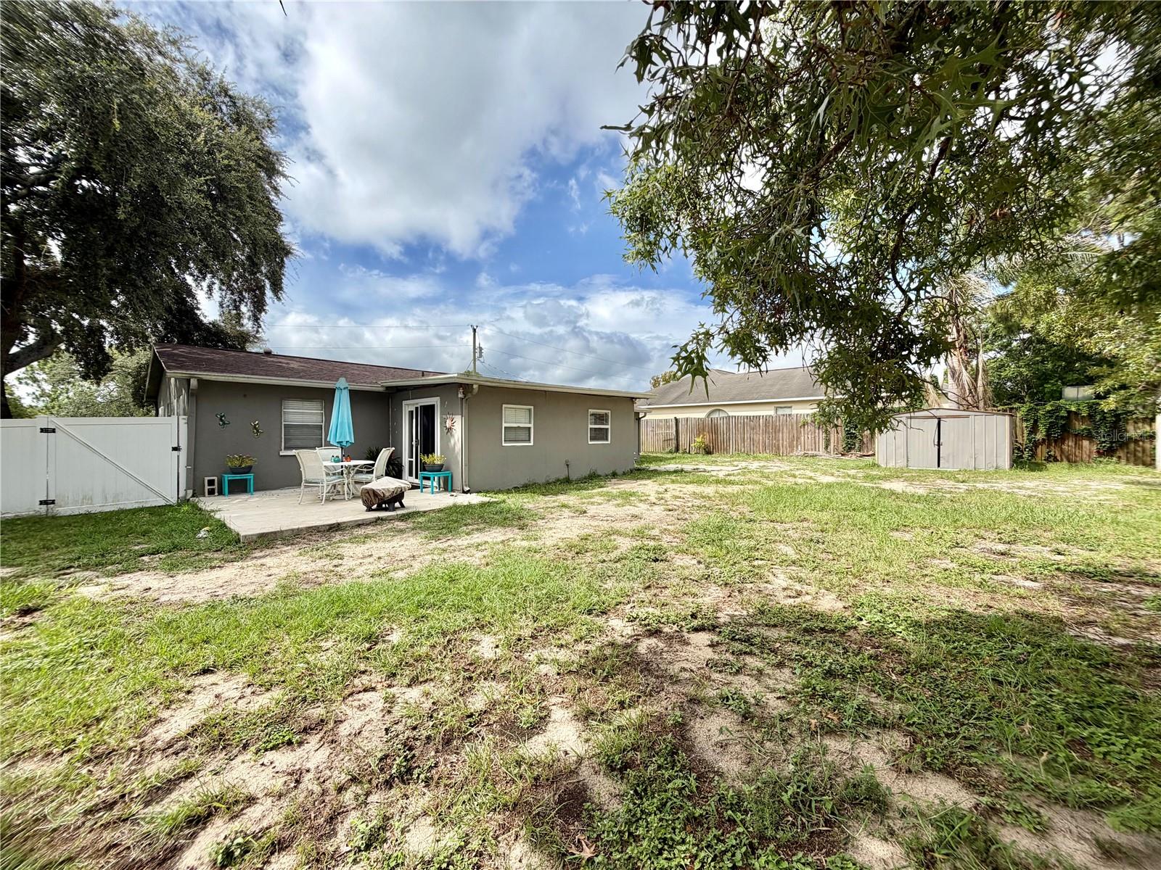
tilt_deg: -0.5
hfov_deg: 102.1
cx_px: 580
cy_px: 435
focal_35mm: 14
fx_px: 470
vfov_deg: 85.7
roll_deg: -0.1
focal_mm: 2.22
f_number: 2.2
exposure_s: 1/853
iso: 20
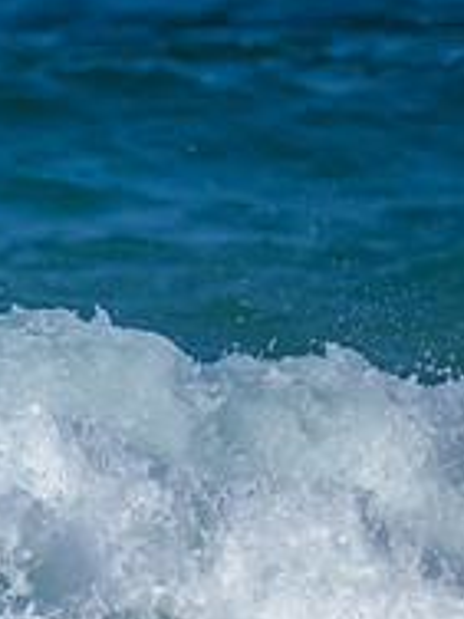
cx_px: -569
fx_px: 49971
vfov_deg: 0.7
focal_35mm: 2796
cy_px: 575
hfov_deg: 0.5
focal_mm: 800
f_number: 11
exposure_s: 1/2000
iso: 900
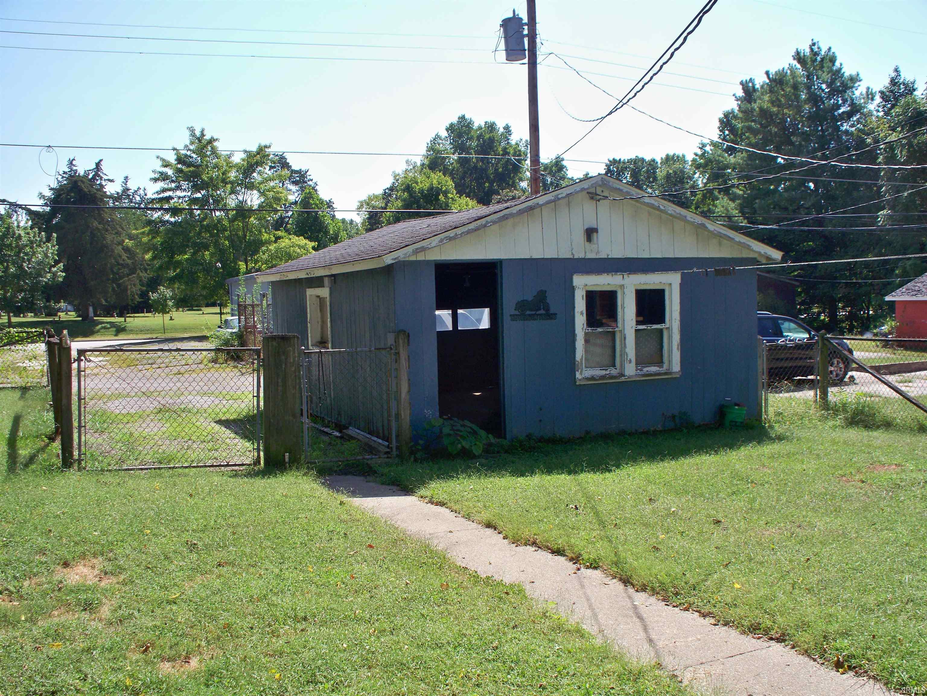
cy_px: 348
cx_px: 464
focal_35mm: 35
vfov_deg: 40.7
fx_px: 937
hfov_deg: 52.6
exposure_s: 1/320
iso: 80
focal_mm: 7.54
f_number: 4.8
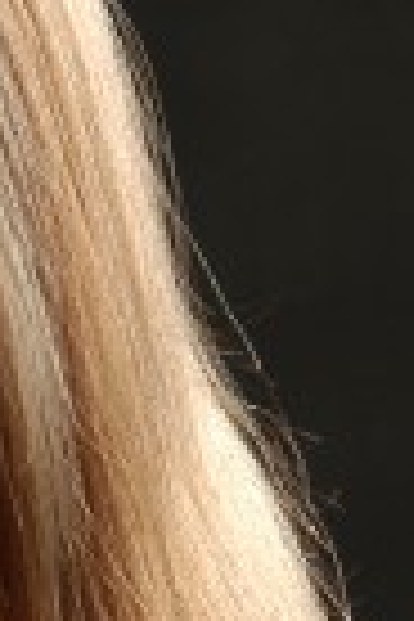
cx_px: -335
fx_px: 6744
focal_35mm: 391
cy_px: 482
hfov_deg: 3.5
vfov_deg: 5.3
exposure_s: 1/125
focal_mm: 60
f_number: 9
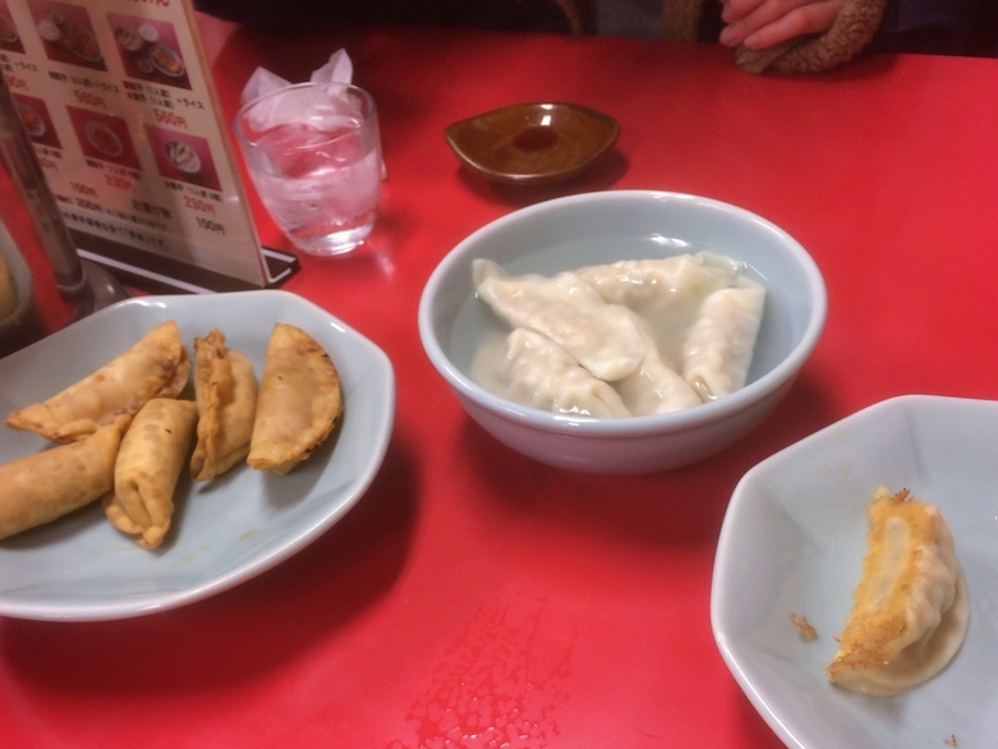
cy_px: 482
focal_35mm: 38
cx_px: 523
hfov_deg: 49.0
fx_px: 1096
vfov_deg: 37.4
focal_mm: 4.15
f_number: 2.2
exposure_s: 1/20
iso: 80
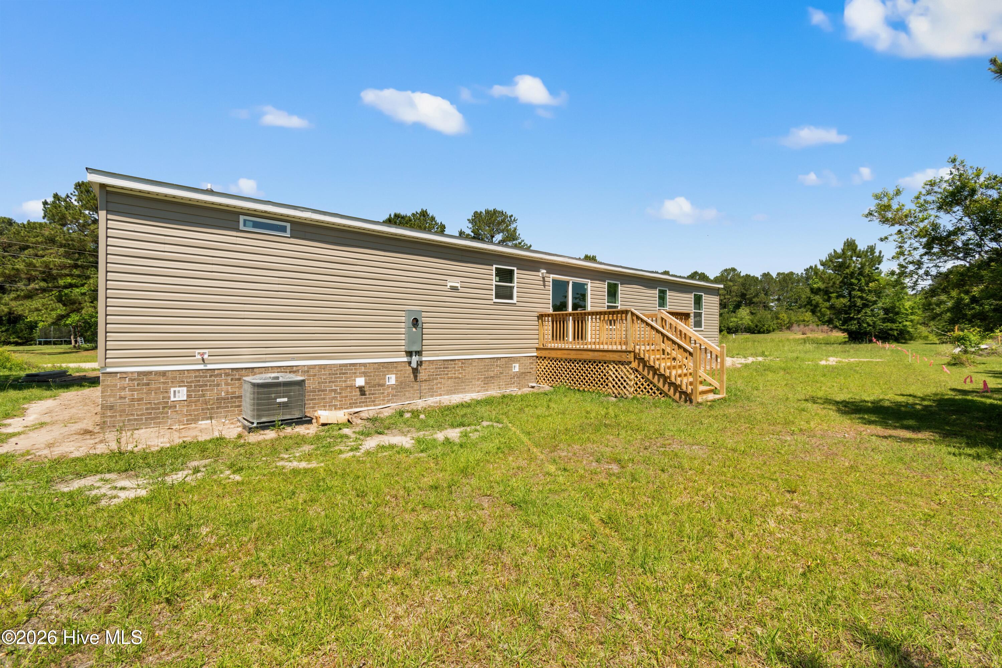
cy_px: 334
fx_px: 417
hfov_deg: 100.4
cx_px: 501
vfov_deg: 77.3
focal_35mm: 15
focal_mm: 10
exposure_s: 1/250
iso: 100
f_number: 8
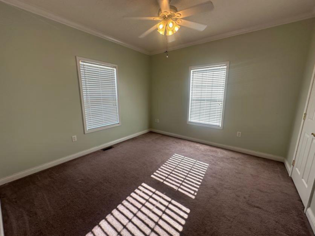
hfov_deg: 102.1
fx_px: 127
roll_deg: +0.8
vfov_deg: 85.7
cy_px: 118
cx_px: 158
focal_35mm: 14
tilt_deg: -10.7
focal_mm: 2.22
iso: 50
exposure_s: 1/99
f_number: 2.2
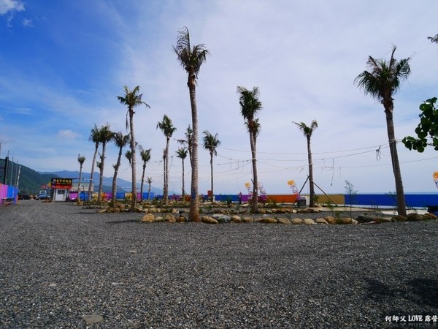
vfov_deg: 71.6
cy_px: 164
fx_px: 228
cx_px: 219
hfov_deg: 87.8
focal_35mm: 18
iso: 200
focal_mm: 9
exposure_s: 1/400
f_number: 8
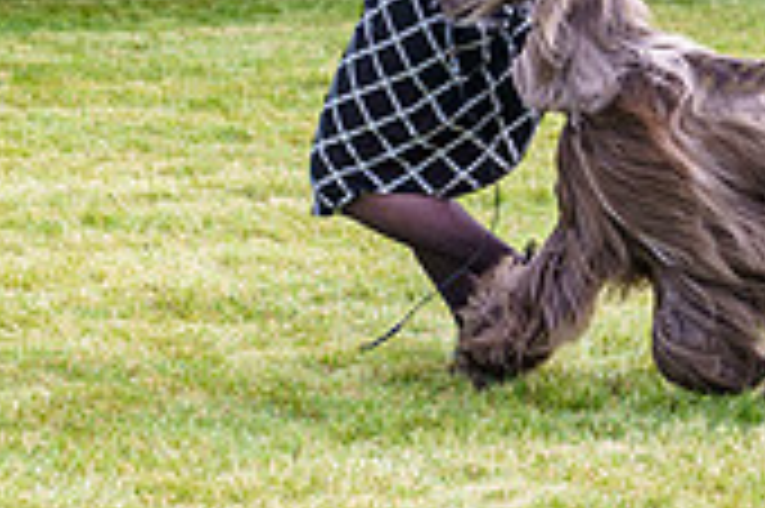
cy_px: -151
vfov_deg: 5.1
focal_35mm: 270
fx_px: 5732
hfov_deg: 7.6
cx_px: 576
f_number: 4
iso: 250
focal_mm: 79
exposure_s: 1/500
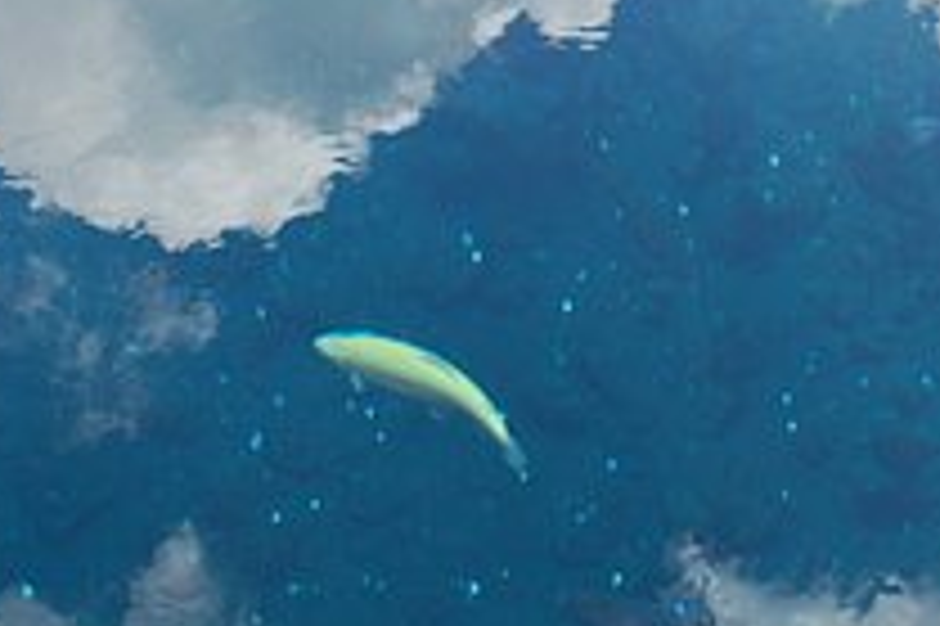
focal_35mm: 66
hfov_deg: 29.6
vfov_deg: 19.9
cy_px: -5
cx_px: 796
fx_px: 1722
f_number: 5.6
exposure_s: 1/125
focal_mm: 18
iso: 250
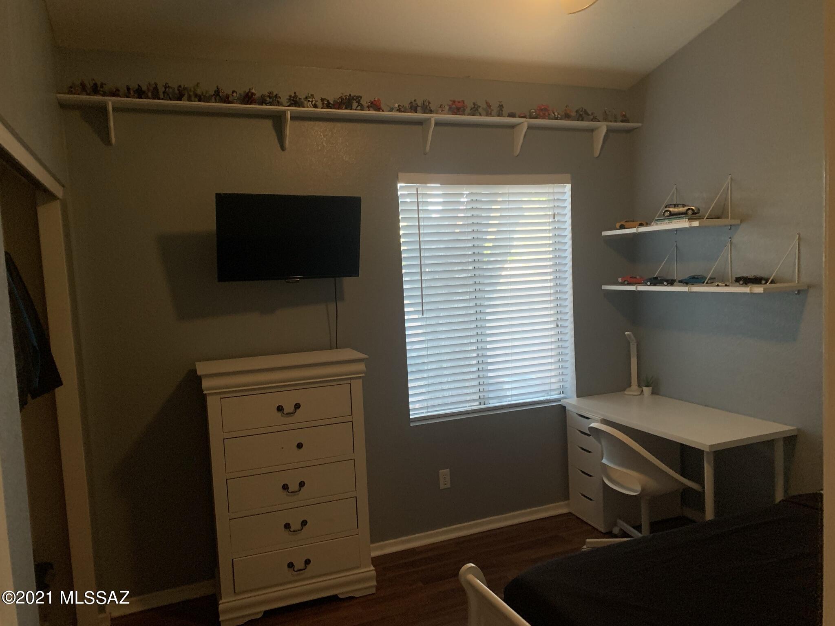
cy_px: 313
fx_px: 627
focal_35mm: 26
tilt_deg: -3.9
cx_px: 418
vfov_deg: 53.1
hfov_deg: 67.3
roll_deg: +3.0
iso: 500
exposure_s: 1/30
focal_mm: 4.25
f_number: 1.8
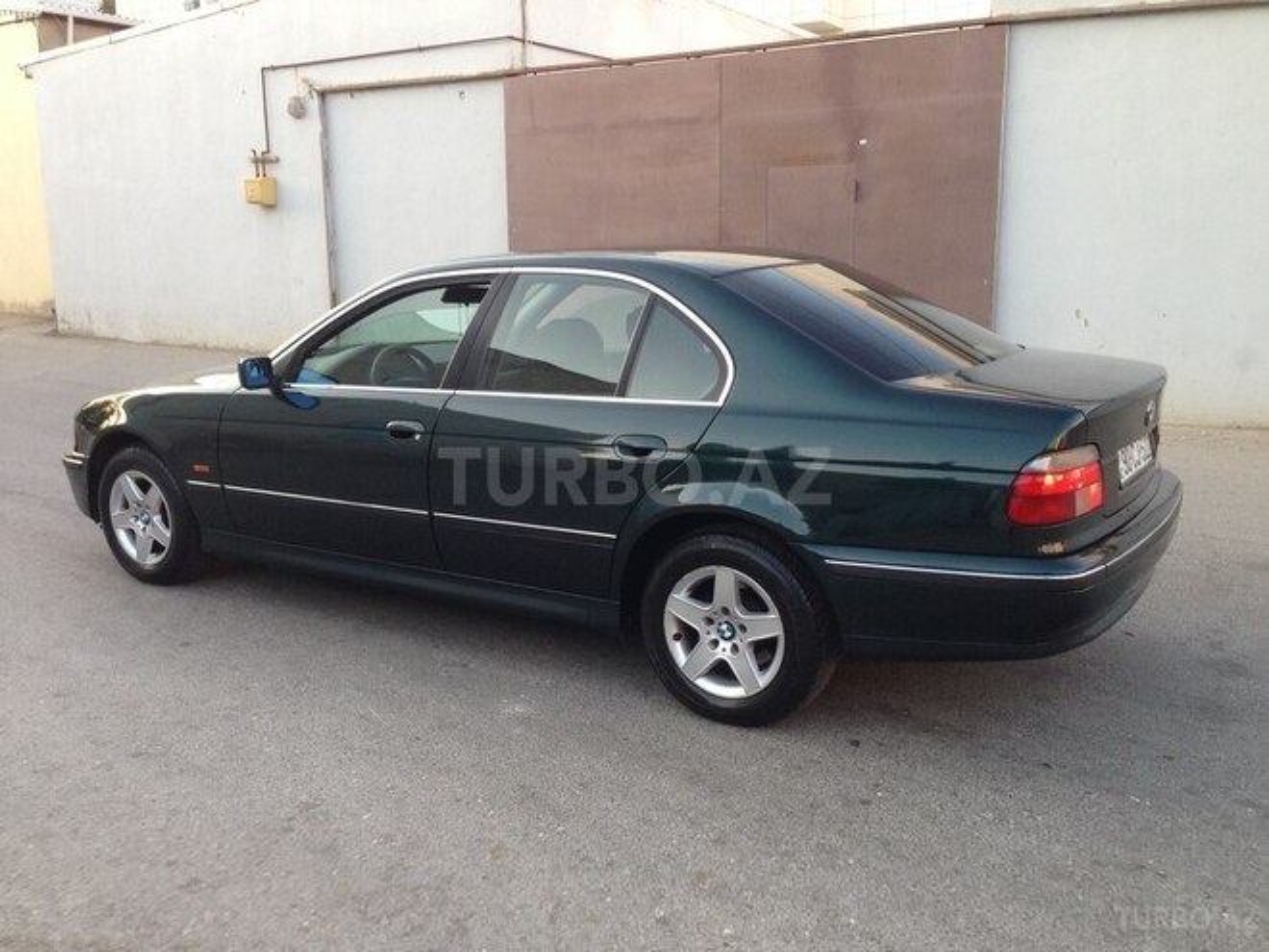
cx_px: 634
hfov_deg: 55.4
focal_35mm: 33
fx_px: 1210
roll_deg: -0.6
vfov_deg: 42.9
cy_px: 476
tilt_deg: -9.5
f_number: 2.4
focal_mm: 4.12
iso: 80
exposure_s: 1/120
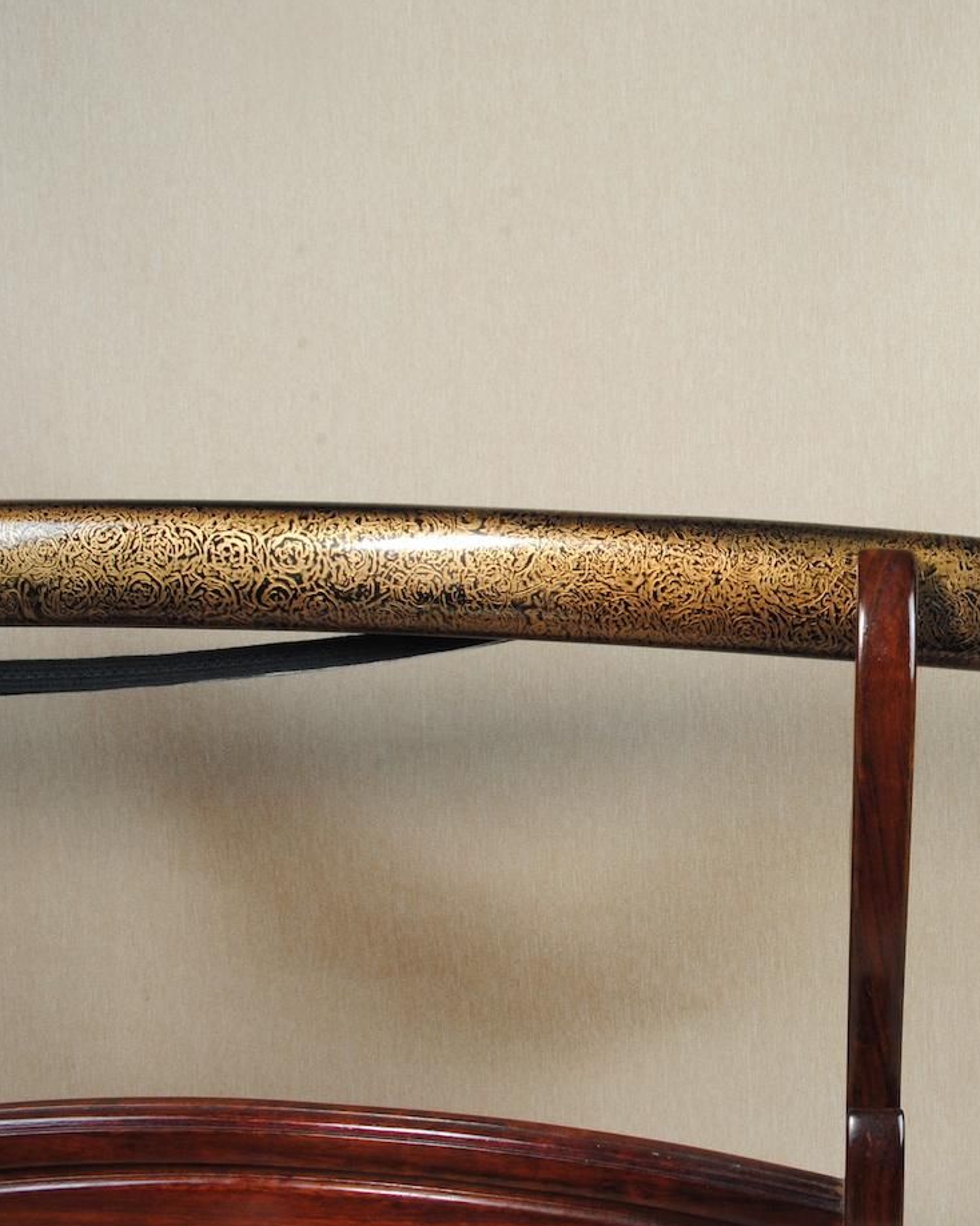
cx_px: 888
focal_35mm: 43
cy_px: 620
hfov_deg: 33.0
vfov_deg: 42.9
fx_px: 1559
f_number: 11
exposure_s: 1/2
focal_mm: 20
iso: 200
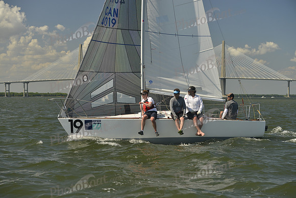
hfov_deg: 26.0
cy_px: 99
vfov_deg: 17.5
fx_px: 641
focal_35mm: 78
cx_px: 148
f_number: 5
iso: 280
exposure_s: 1/1250
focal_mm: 78
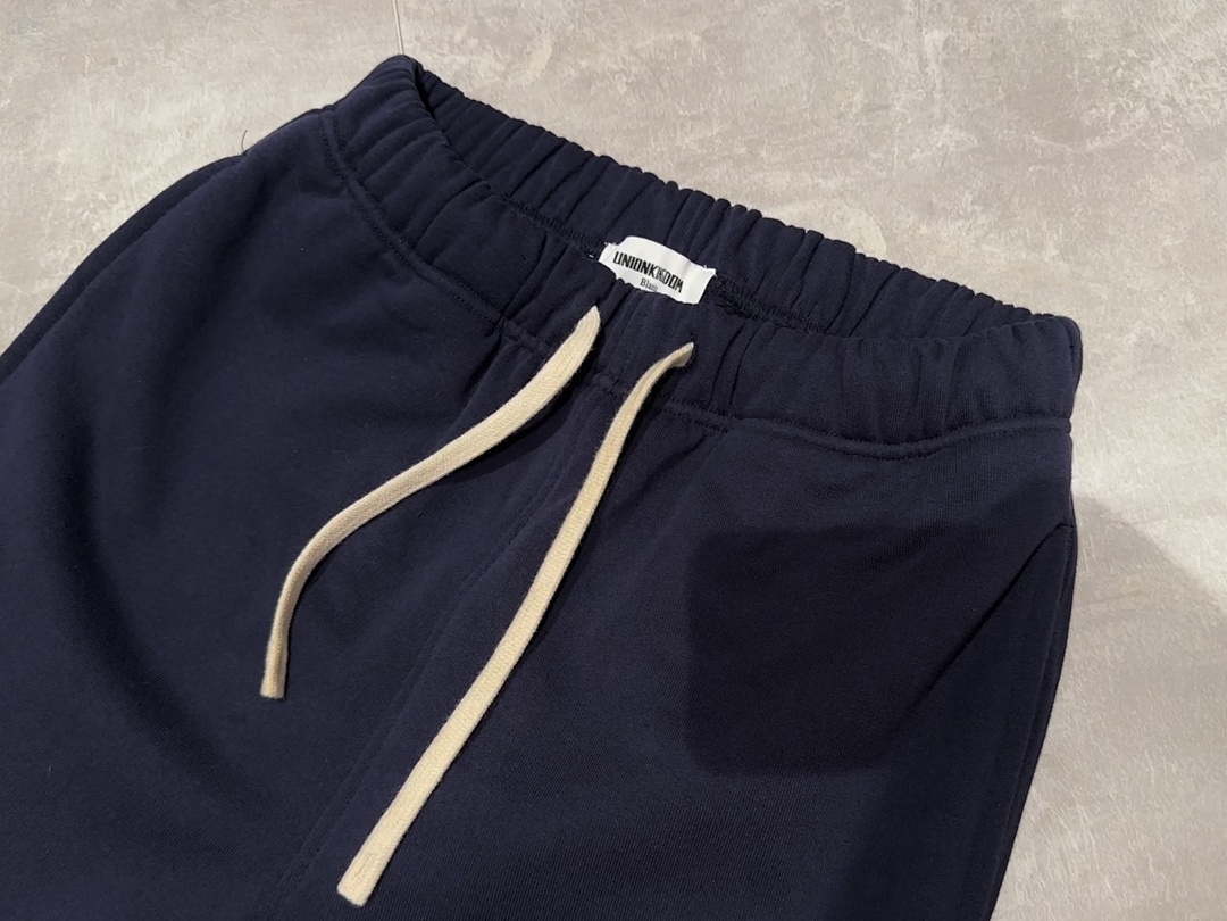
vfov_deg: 56.8
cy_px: 460
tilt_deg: -72.8
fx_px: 851
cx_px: 614
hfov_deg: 71.6
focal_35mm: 24
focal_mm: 6.86
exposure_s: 1/60
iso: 250
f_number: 1.78
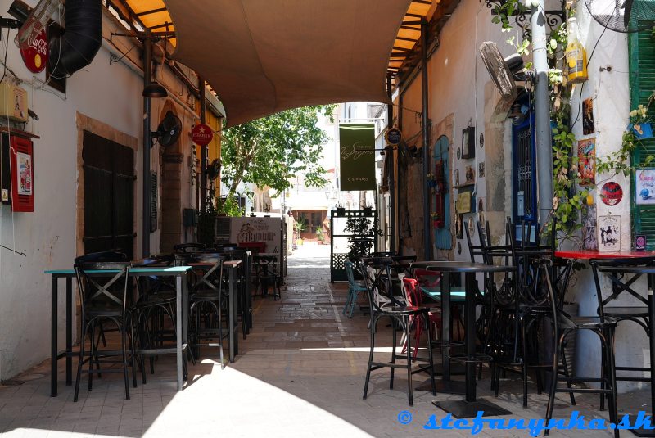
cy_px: 219
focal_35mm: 32
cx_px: 328
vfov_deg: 41.2
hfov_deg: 58.7
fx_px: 583
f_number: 8
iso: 160
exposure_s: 1/40
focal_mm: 32
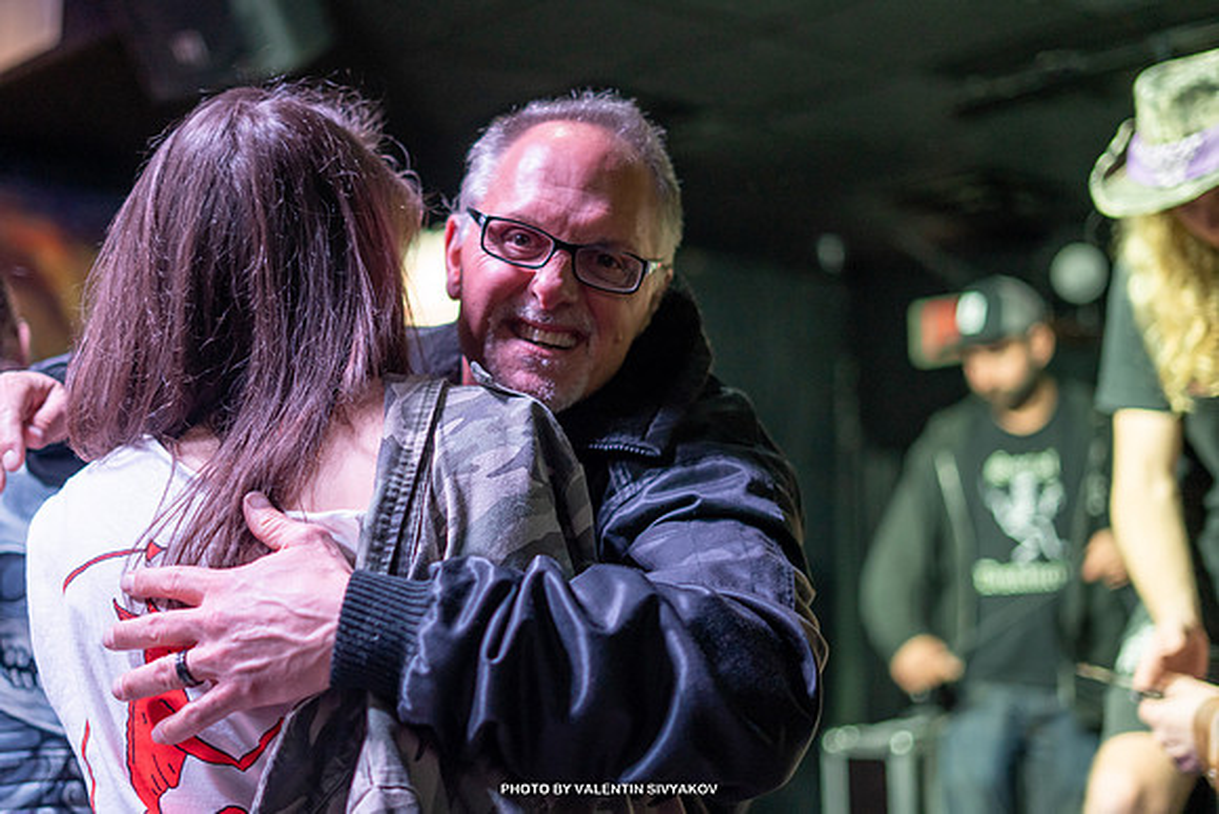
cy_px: 432
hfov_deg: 34.5
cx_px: 539
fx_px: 1959
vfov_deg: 23.5
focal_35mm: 58
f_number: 1.8
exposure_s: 1/125
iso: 400
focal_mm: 50
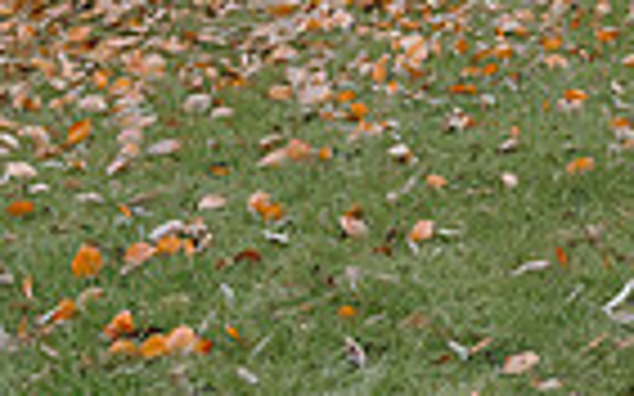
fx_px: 1744
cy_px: -178
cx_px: 1259
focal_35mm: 101
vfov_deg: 12.4
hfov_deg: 16.1
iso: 5000
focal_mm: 24
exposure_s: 1/250
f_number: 5
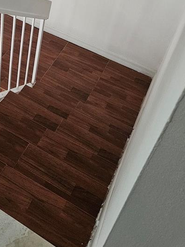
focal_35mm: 52
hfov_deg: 26.8
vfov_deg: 34.0
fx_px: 371
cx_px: 9
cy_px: 8
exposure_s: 1/60
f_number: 1.8
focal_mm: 5.4
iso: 640
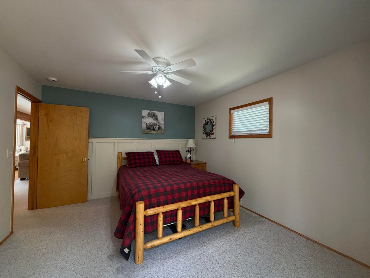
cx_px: 185
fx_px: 150
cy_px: 139
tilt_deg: +1.0
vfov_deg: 85.7
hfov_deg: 102.1
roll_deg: -0.1
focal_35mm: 14
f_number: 2.2
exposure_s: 1/120
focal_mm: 2.22
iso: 320
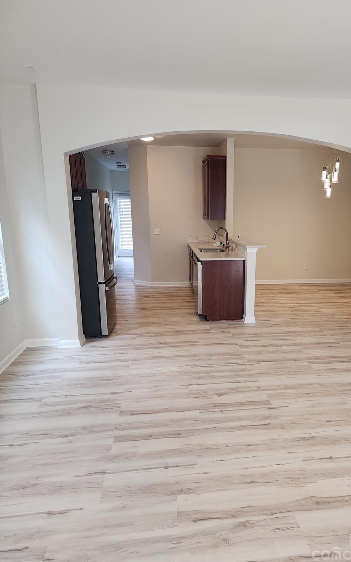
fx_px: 383
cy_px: 286
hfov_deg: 48.9
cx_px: 215
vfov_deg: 72.5
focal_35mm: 25
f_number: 1.8
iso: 50
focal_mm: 6.4
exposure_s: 1/60
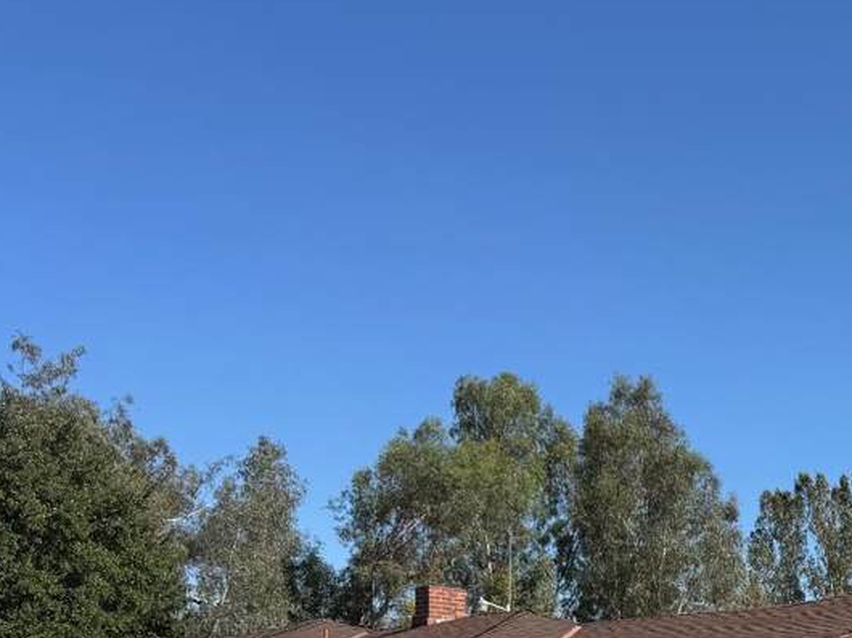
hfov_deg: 29.3
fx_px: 1427
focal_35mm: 58
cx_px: 982
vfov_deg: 23.5
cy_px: 722
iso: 80
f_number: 1.78
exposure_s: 1/4049
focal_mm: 6.76
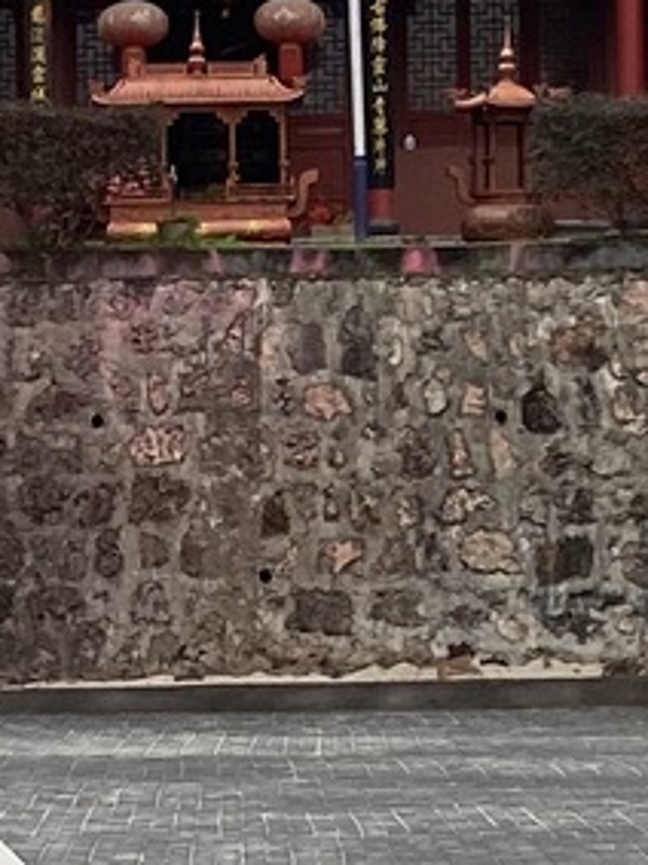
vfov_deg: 10.7
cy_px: 590
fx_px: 4596
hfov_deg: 8.0
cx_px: 76
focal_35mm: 184
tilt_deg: +2.7
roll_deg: -0.2
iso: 32
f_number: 1.8
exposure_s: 1/473
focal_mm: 4.25
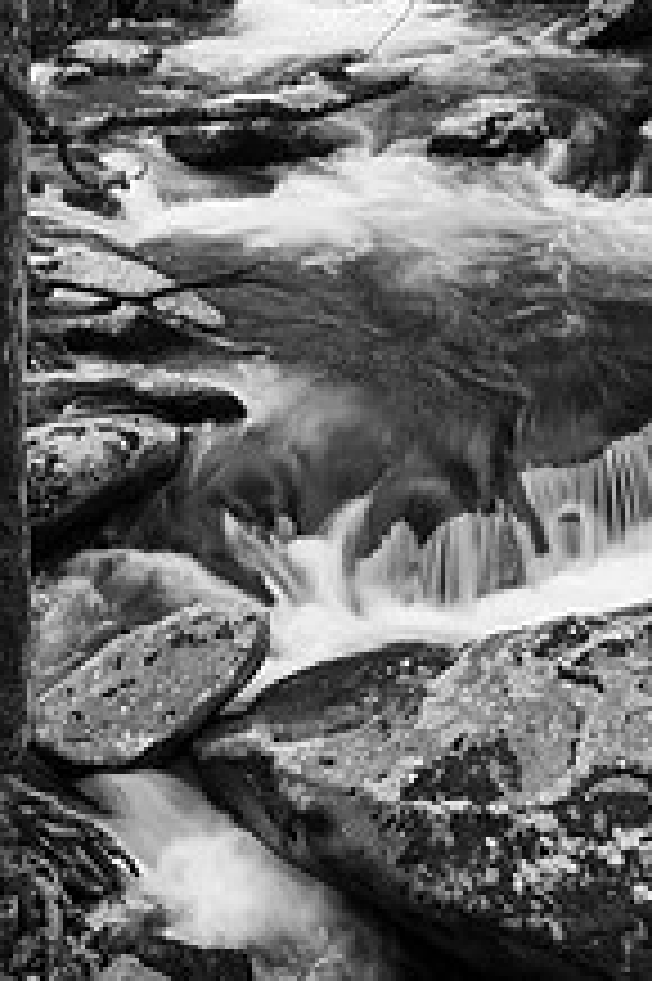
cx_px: 513
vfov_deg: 29.7
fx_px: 1796
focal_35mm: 66
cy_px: 176
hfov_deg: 20.4
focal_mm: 32
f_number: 13
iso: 31
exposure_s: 1/4
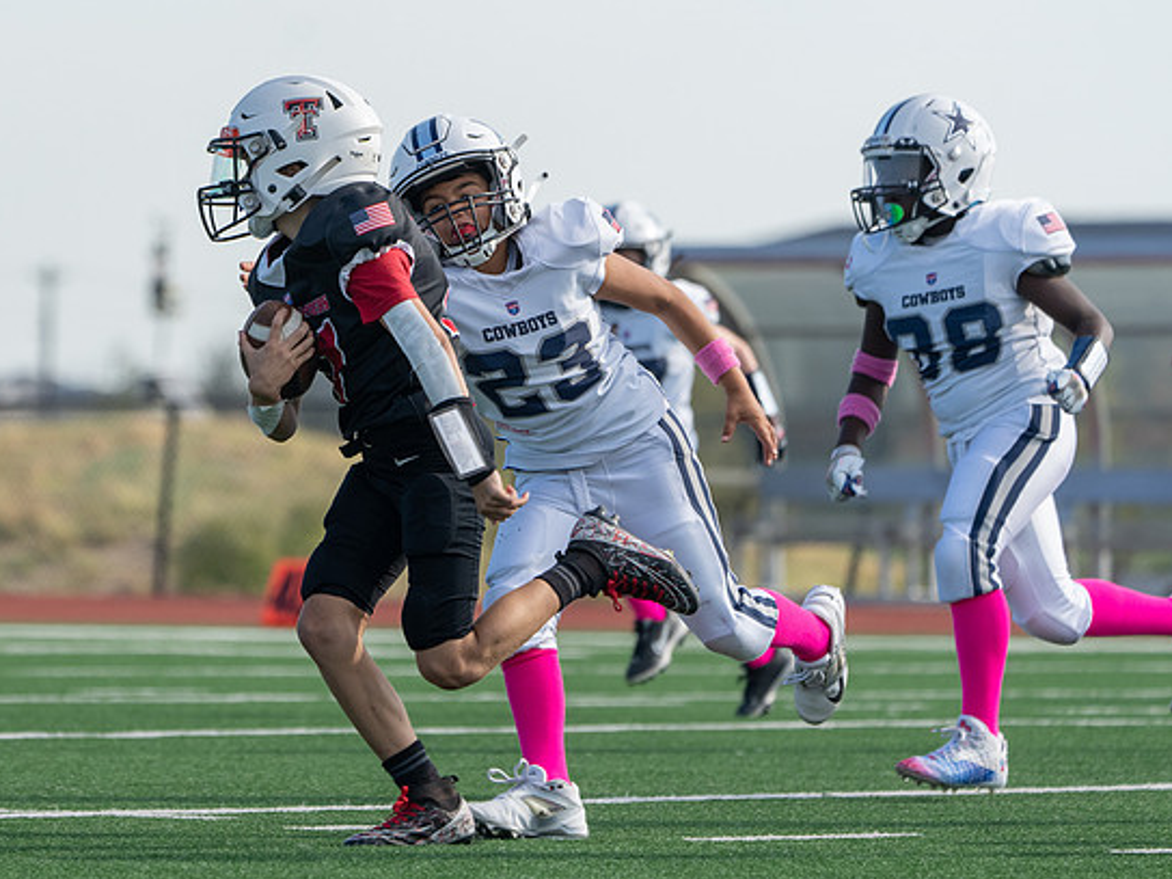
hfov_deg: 5.1
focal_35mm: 392
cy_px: 446
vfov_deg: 3.8
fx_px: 13269
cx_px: 273
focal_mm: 256
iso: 500
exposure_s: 1/1250
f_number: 5.6
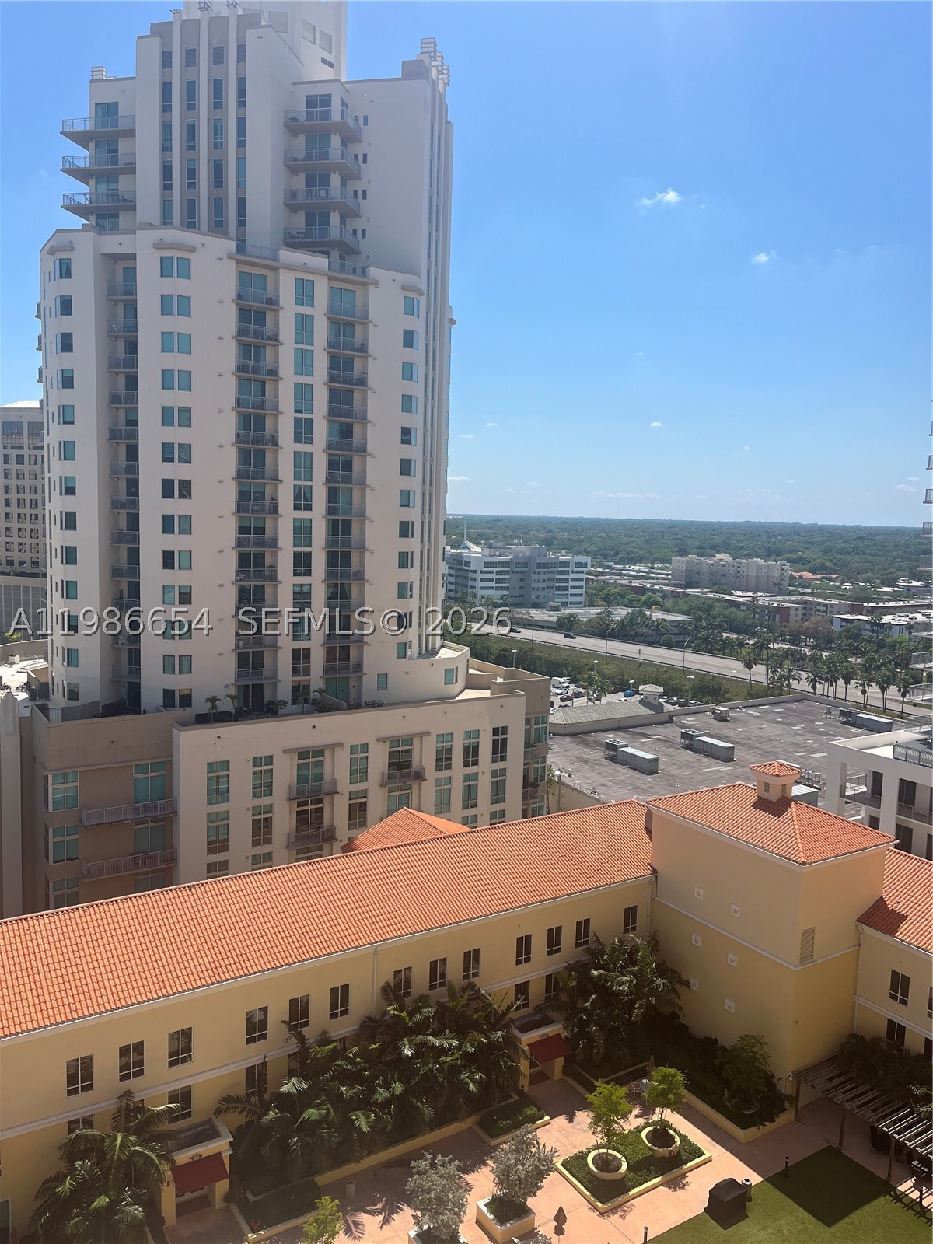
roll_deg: -0.3
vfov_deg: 67.3
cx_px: 466
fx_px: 934
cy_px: 622
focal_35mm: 26
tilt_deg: -6.2
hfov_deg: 53.1
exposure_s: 1/4854
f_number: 1.6
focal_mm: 5.1
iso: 50
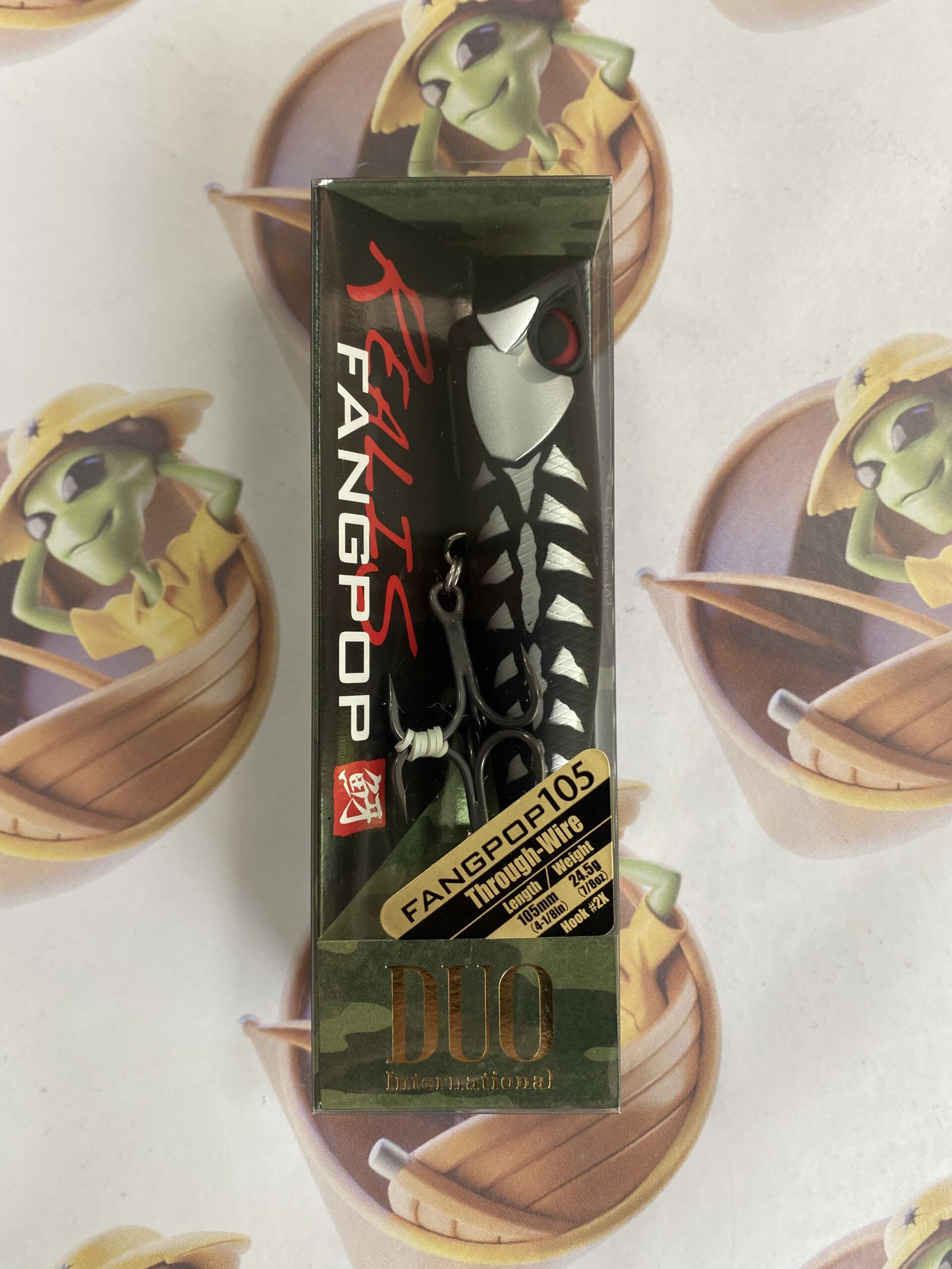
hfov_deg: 53.1
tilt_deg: -87.4
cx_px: 476
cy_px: 634
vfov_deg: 67.3
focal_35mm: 26
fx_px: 953
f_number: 1.8
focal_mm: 4.25
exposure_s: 1/60
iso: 64
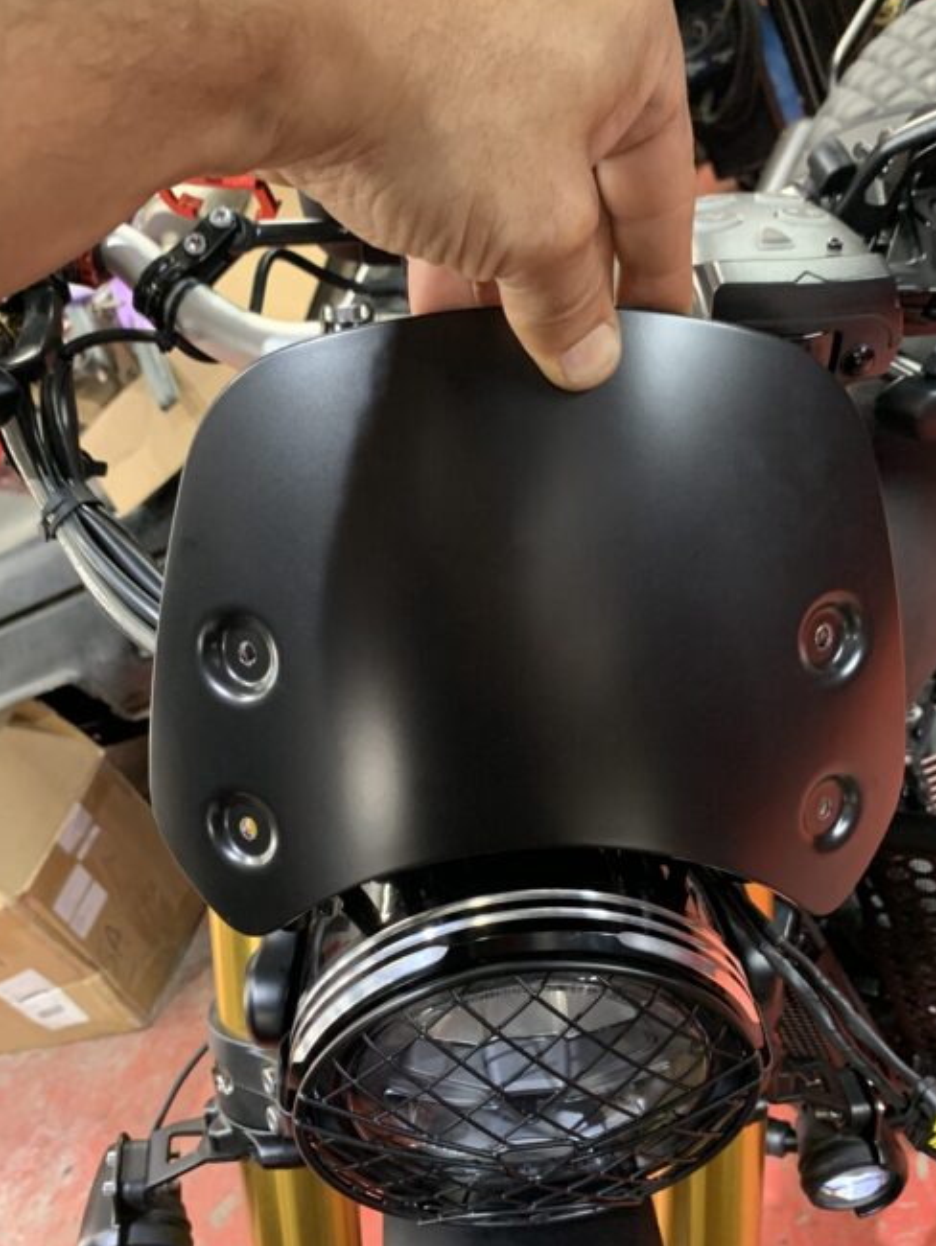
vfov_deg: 56.7
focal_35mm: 32
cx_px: 499
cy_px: 681
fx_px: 1153
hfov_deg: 44.2
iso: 400
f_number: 1.8
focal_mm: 4.25
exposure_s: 1/30
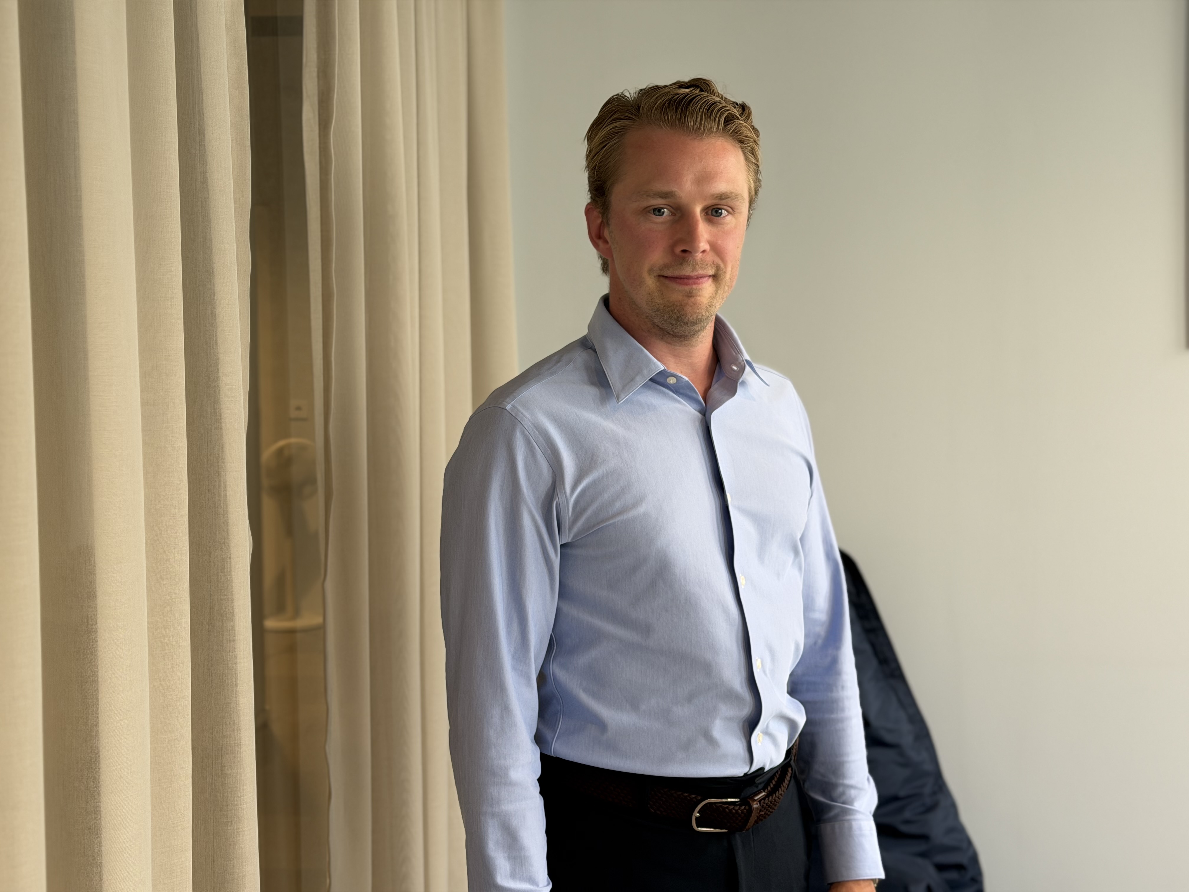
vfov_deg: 30.3
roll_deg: -0.1
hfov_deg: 39.7
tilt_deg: -4.0
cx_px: 594
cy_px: 446
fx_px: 1649
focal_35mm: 48
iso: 100
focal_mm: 6.76
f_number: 1.78
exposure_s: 1/109
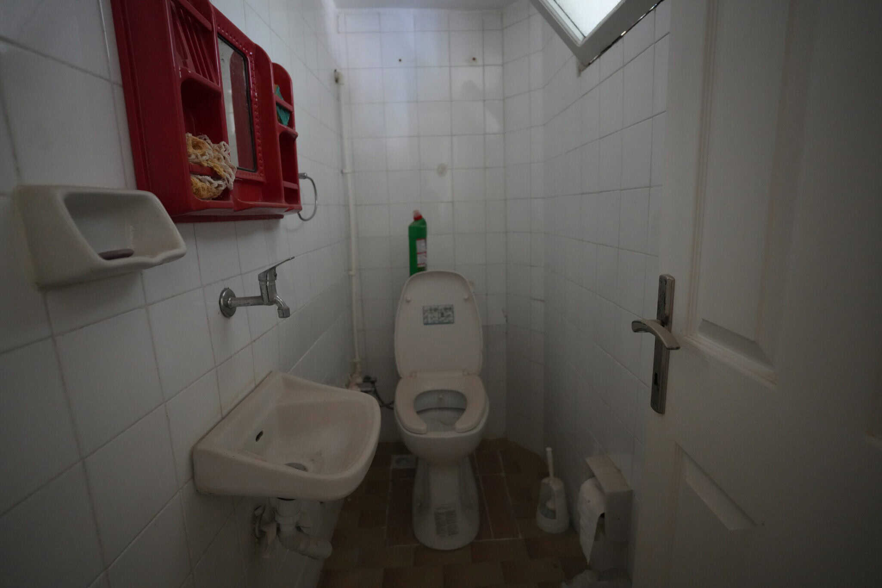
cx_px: 441
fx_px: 416
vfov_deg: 70.4
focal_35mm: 17
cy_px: 294
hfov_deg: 93.3
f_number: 2.8
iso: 5000
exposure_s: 1/160
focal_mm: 17
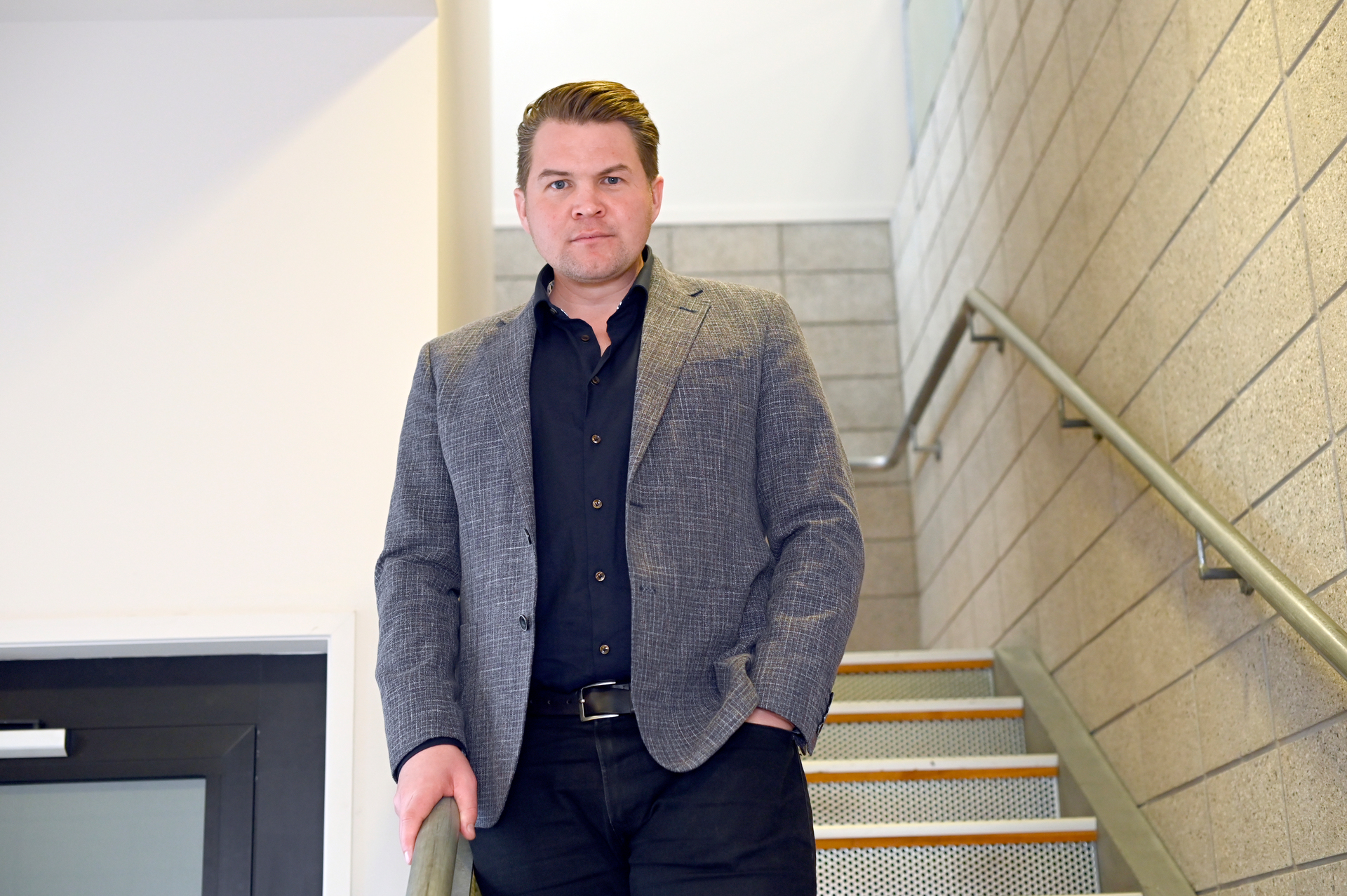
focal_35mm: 50
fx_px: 1869
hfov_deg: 39.6
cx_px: 674
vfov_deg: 27.0
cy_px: 448
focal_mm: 50
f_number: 3.2
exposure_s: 1/200
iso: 2200
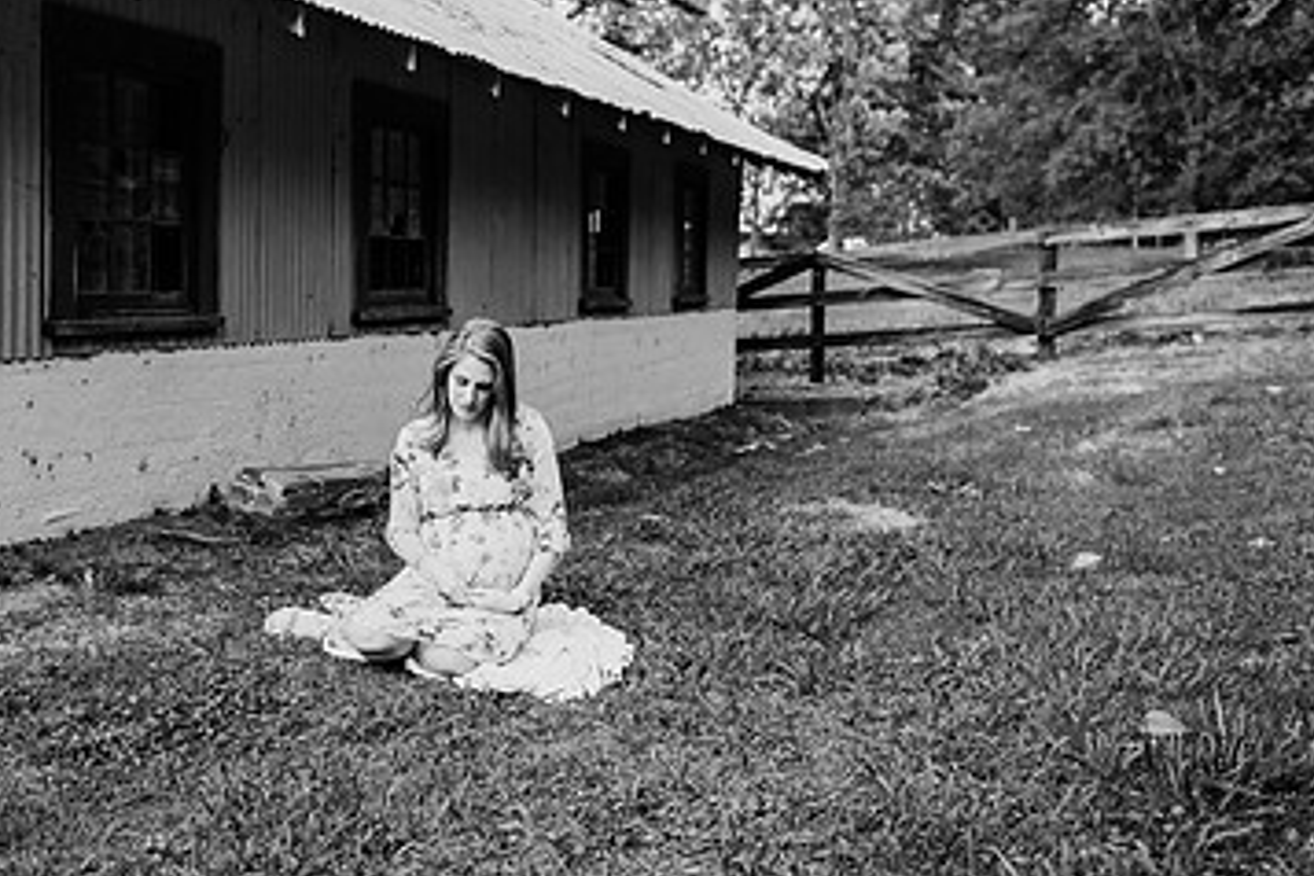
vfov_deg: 34.1
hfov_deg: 48.4
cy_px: 359
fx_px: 1423
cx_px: 398
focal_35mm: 39
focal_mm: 24
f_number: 2.8
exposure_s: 1/320
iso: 160
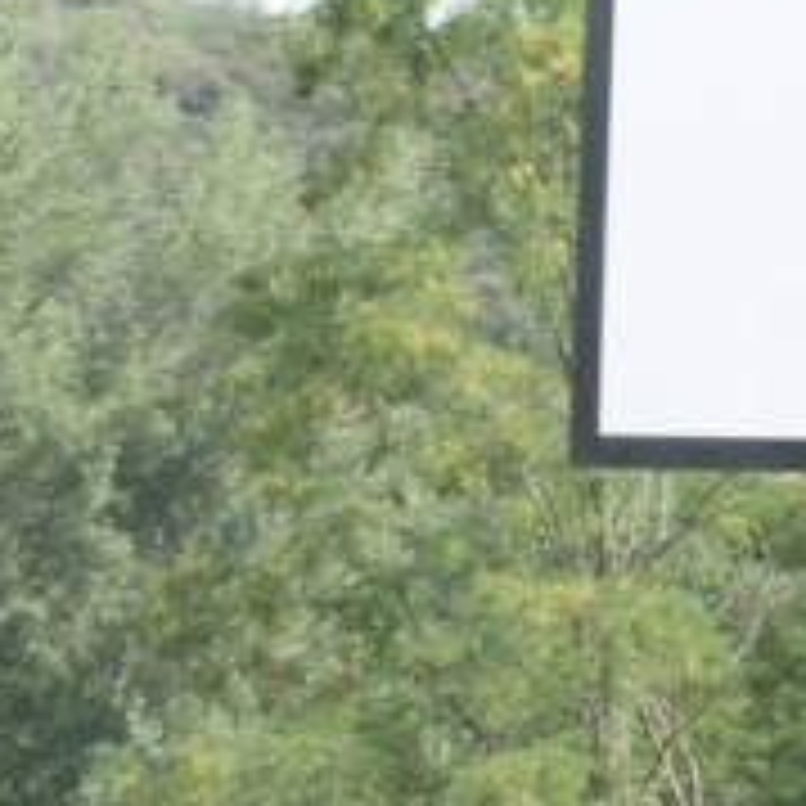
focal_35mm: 225
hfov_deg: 7.6
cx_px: 1207
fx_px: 5927
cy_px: 1148
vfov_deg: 7.7
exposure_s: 1/2500
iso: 1000
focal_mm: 19.2
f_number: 4.5
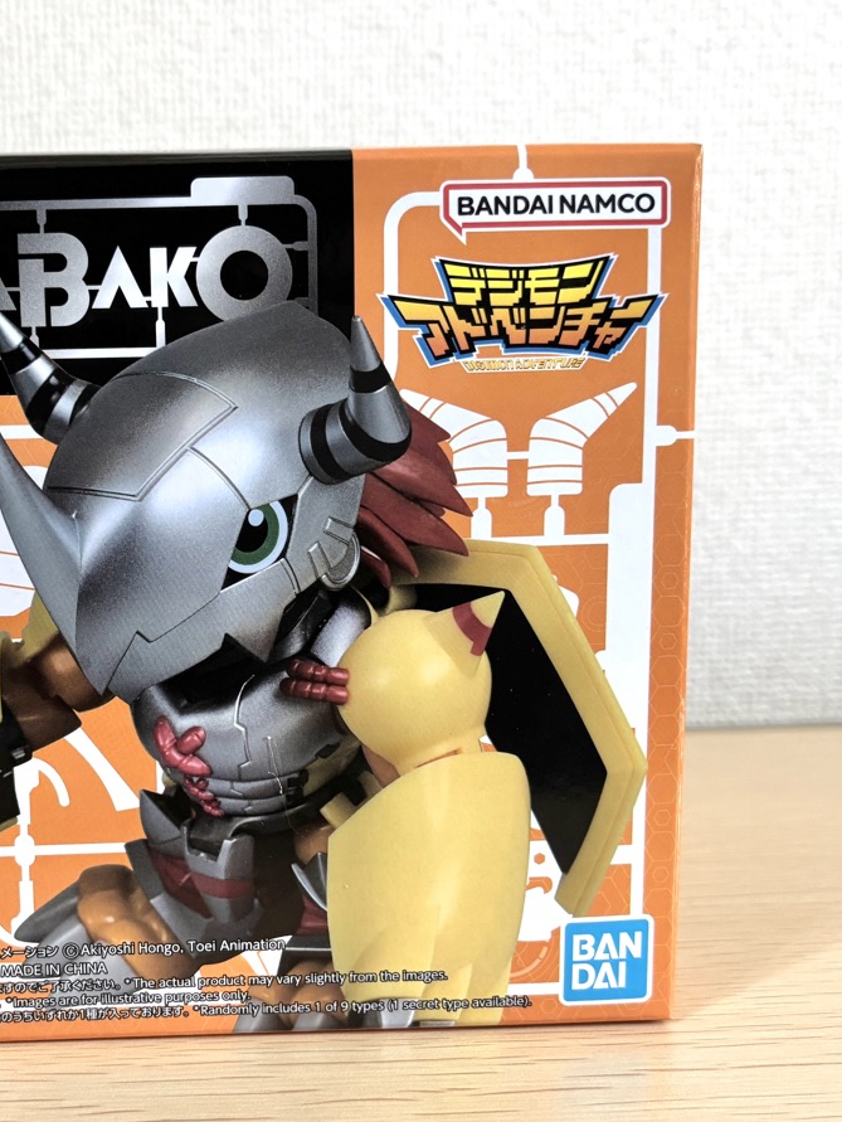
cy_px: 558
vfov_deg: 52.6
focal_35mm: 35
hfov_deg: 40.0
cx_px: 250
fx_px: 1134
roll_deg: +1.3
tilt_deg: -9.4
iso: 125
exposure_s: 1/63
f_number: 1.6
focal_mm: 5.96
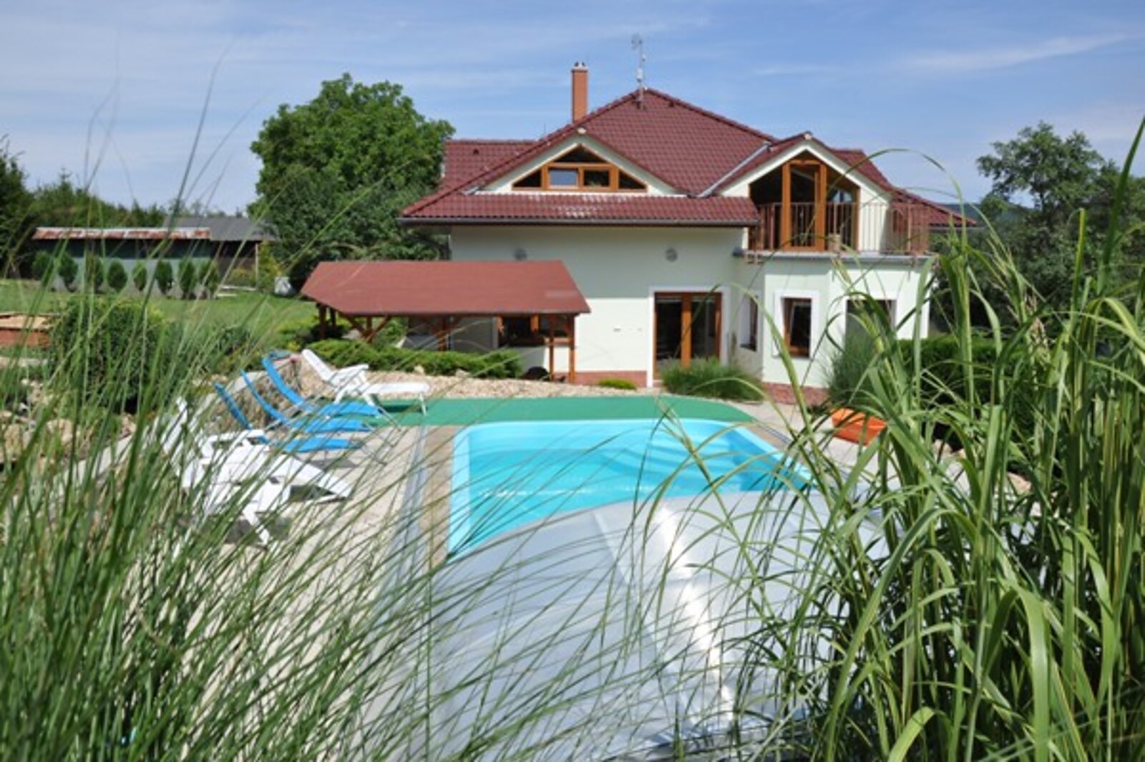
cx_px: 572
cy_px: 381
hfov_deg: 67.4
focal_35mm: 27
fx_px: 858
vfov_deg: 47.9
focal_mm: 18
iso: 200
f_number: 8
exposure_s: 1/800
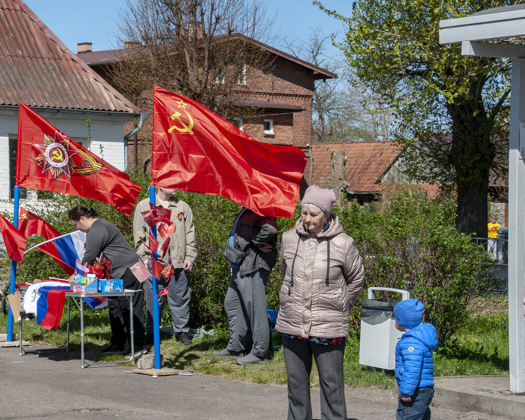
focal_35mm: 85
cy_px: 210
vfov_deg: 18.1
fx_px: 1320
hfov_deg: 22.5
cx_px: 224
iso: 640
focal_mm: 50
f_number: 13
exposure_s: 1/640
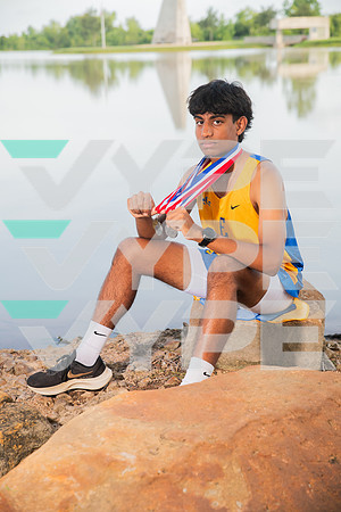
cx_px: 170
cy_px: 256
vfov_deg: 34.5
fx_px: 824
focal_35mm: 58
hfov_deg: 23.4
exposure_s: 1/400
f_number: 4.5
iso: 250
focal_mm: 58
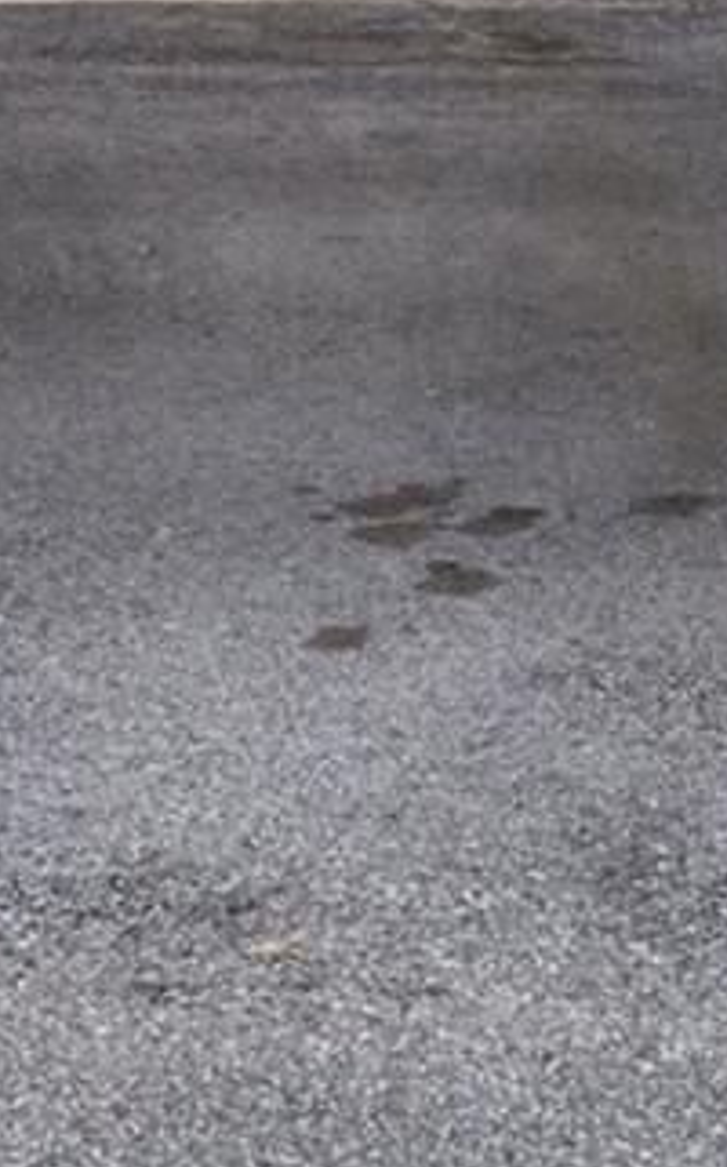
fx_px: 5655
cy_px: -531
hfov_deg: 7.4
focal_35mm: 178
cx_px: 367
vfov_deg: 11.3
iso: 320
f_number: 8
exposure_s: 1/60
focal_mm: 35
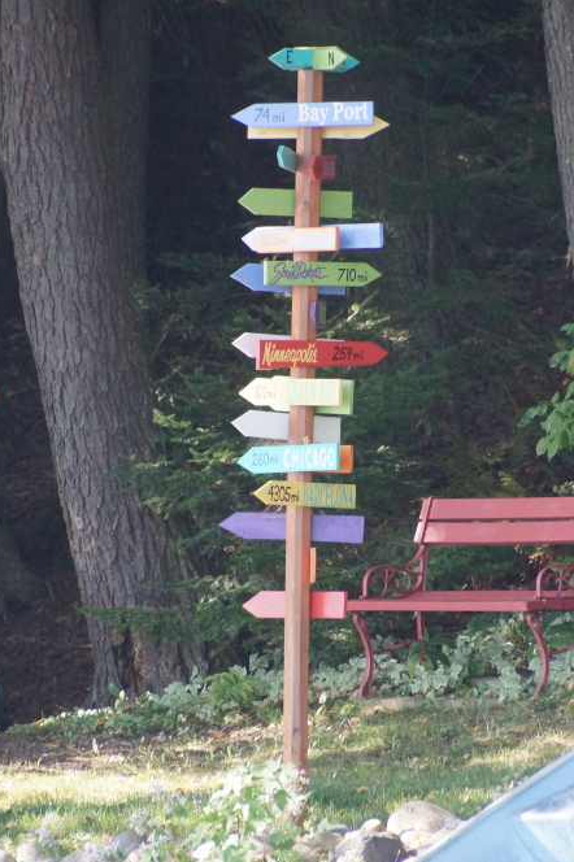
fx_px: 13526
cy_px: 431
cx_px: 290
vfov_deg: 3.7
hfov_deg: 2.4
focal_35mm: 565
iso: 1600
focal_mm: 250
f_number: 6.3
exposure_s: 1/200
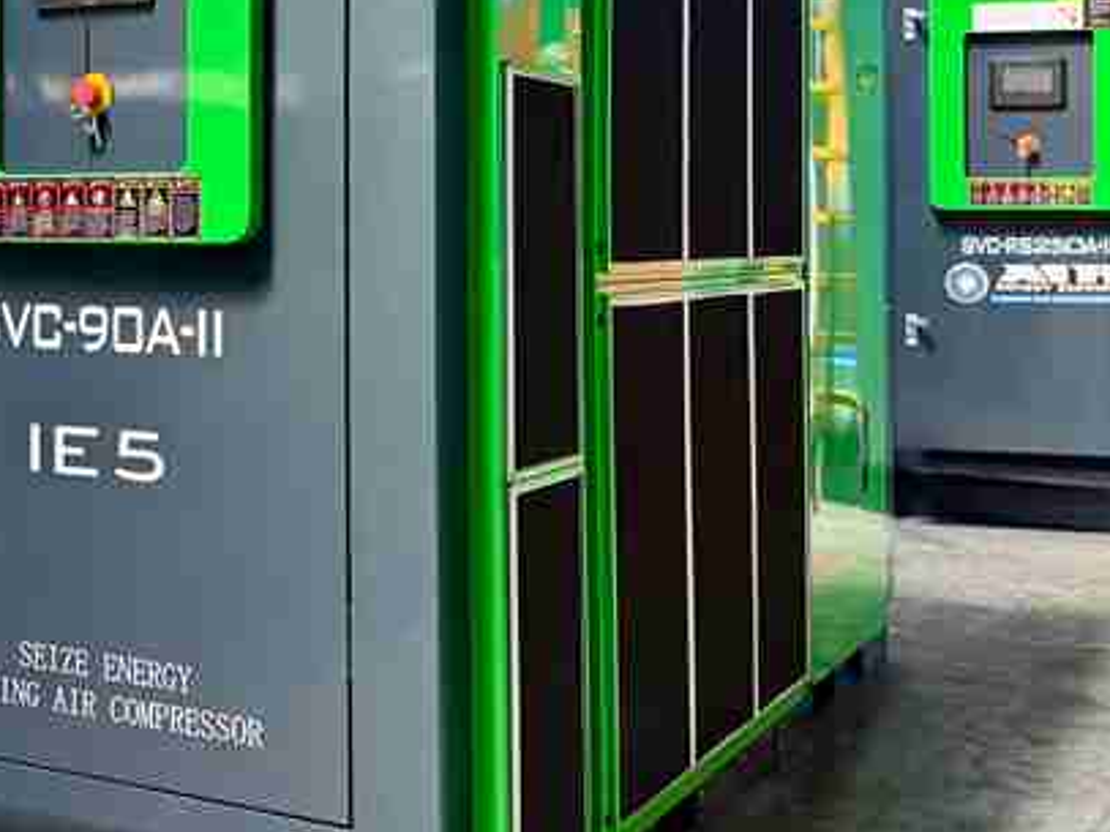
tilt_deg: +2.0
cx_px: 125
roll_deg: +0.0
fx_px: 1891
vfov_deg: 24.5
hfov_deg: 31.3
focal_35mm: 59
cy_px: 180
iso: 100
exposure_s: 1/121
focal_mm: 6.76
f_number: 1.78
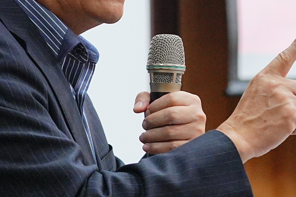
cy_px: -27
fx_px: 1825
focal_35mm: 222
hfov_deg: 9.2
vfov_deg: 6.2
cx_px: 248
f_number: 4
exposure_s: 1/160
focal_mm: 63
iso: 3200
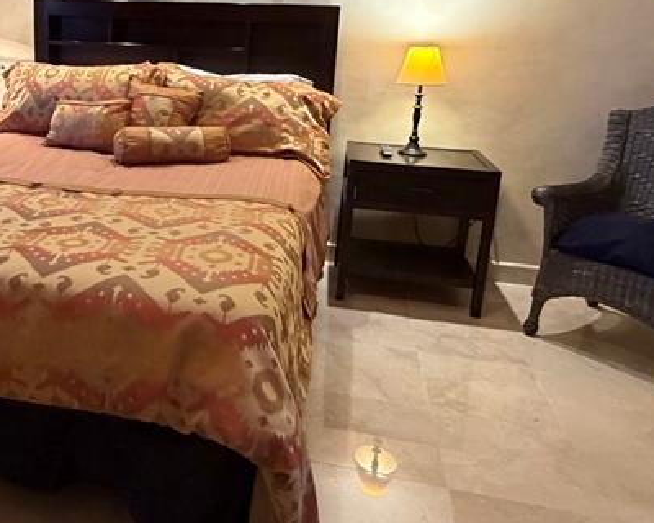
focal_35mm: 35
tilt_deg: -12.7
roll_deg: -1.5
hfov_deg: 49.2
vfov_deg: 41.5
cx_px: 154
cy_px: 160
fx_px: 677
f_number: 2.2
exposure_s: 1/60
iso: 500
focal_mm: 2.22
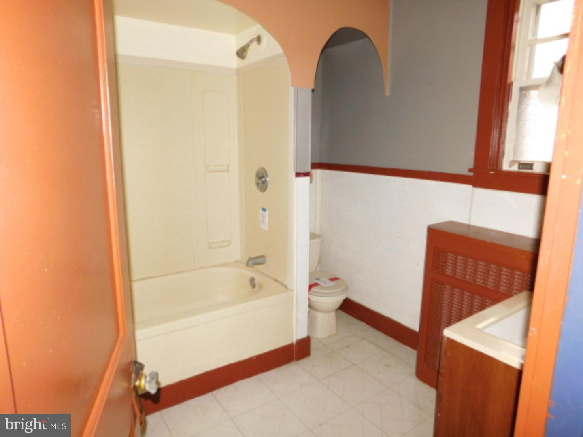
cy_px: 218
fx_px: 387
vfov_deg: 58.9
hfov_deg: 73.9
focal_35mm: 23
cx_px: 292
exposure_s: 1/30
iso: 200
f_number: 3
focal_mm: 4
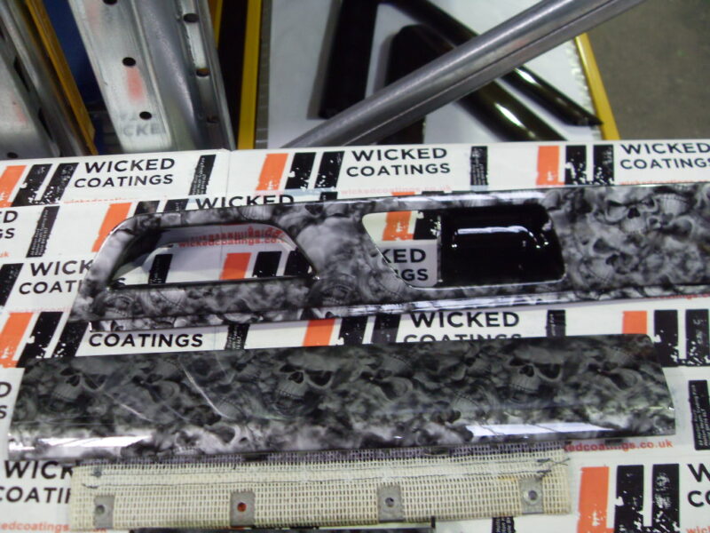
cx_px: 355
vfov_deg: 40.7
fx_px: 718
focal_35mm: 35
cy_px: 266
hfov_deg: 52.6
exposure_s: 1/30
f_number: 2.8
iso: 200
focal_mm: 6.3
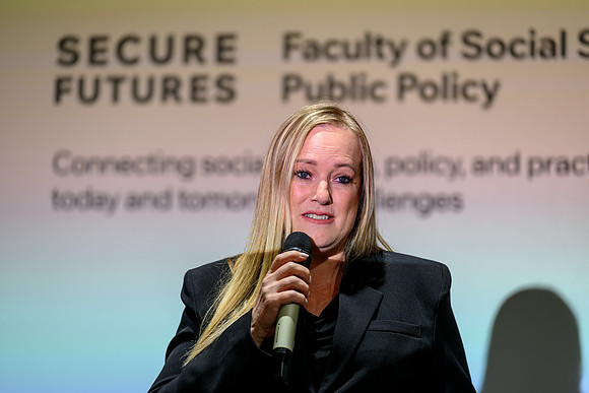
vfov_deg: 10.8
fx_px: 2070
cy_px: 196
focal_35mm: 127
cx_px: 294
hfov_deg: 16.2
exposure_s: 1/100
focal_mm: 123
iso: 72
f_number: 2.8
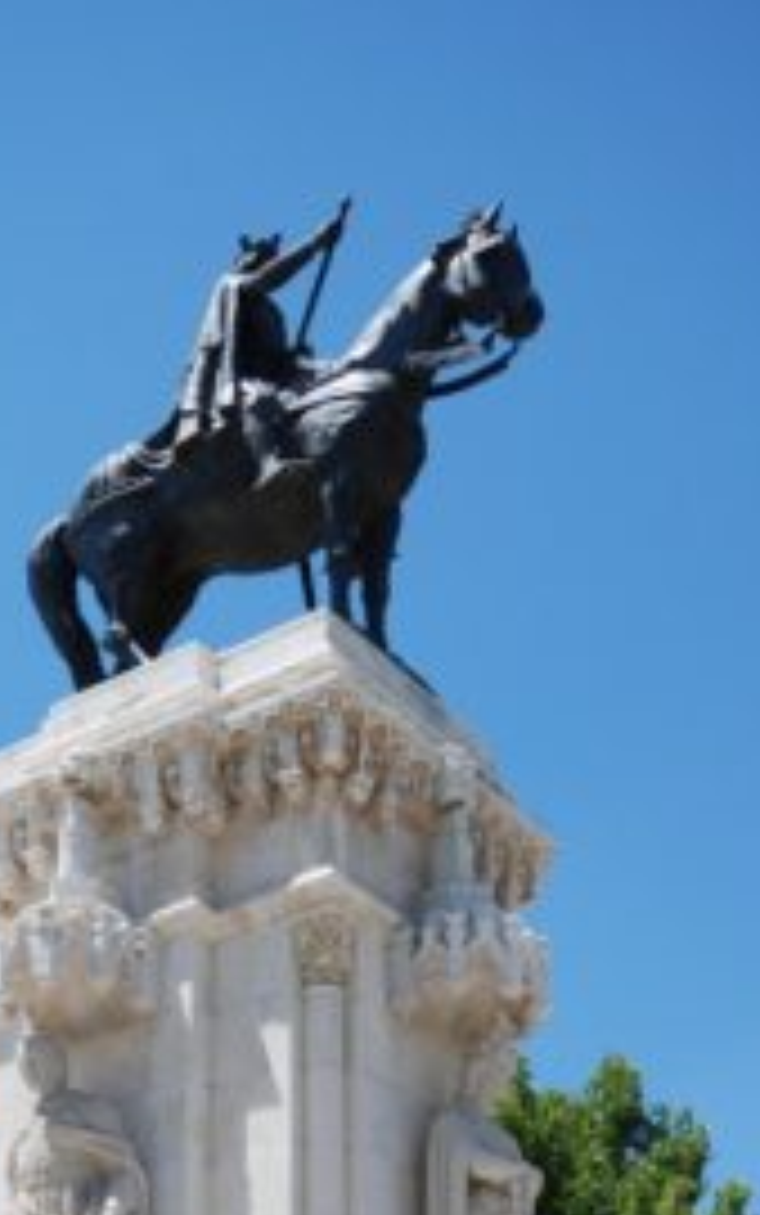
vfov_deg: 29.0
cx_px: 191
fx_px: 2251
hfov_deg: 19.0
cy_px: 1098
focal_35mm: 68
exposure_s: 1/200
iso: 100
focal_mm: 24
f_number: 7.1
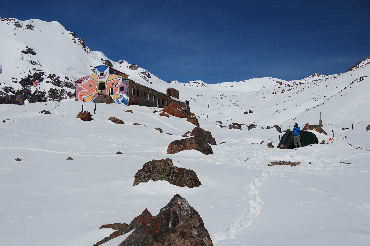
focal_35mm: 40
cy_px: 126
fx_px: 411
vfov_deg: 33.4
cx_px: 187
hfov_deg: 48.5
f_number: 10
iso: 110
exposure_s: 1/250
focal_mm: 26
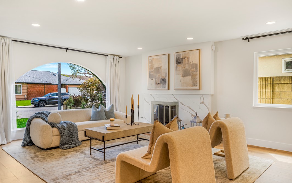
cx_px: 144
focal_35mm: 24
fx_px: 194
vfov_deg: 50.3
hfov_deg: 73.8
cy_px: 93
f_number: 8
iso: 400
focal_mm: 23.4
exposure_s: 1/100
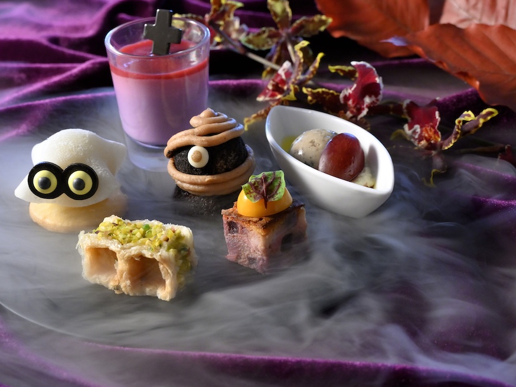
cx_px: 221
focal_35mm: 66
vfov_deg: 22.3
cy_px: 193
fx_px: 984
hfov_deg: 29.3
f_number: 8
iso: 2500
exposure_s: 1/30
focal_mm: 40
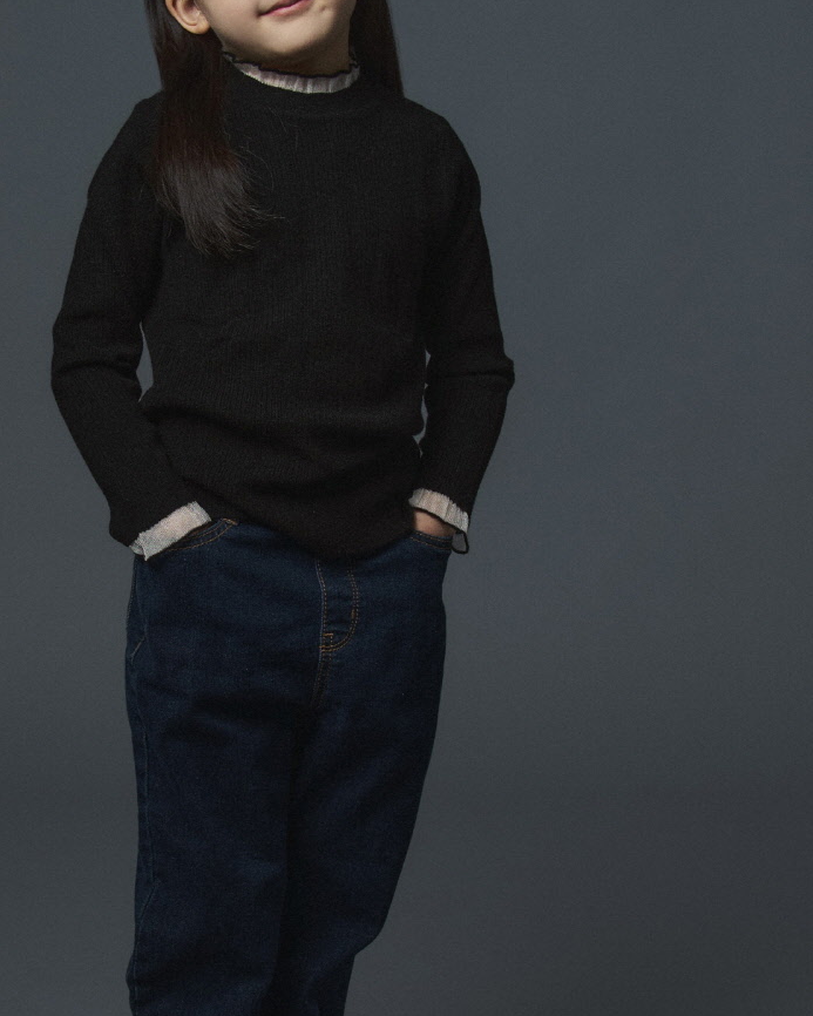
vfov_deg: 24.4
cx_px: 266
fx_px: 2346
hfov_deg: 19.6
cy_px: 480
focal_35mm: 78
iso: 100
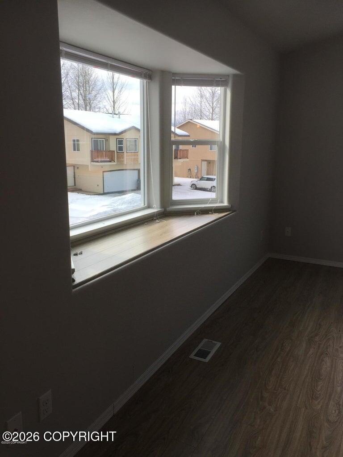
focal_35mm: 29
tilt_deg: -11.2
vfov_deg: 61.7
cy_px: 228
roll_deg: -1.3
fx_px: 383
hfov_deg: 48.2
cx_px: 172
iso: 32
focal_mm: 4.15
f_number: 2.2
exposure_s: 1/488
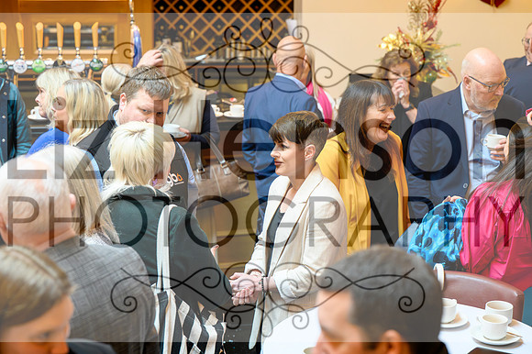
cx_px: 266
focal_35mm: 70
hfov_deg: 28.8
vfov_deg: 19.4
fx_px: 1036
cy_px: 177
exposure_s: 1/160
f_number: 4
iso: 8000
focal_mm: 70
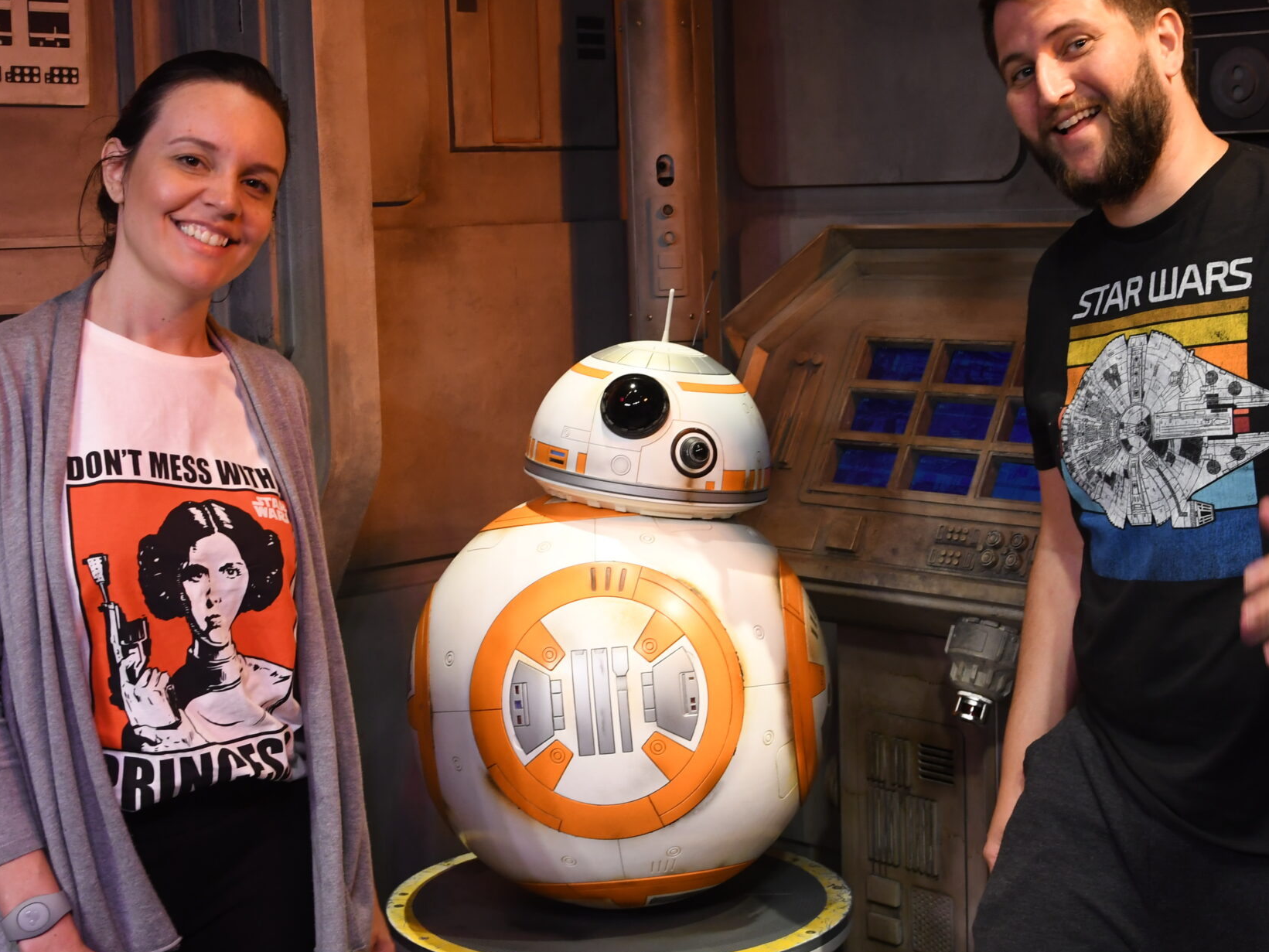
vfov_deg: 23.3
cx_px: 715
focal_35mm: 63
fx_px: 2310
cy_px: 386
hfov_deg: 30.7
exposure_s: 1/125
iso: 1250
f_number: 5.6
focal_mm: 28
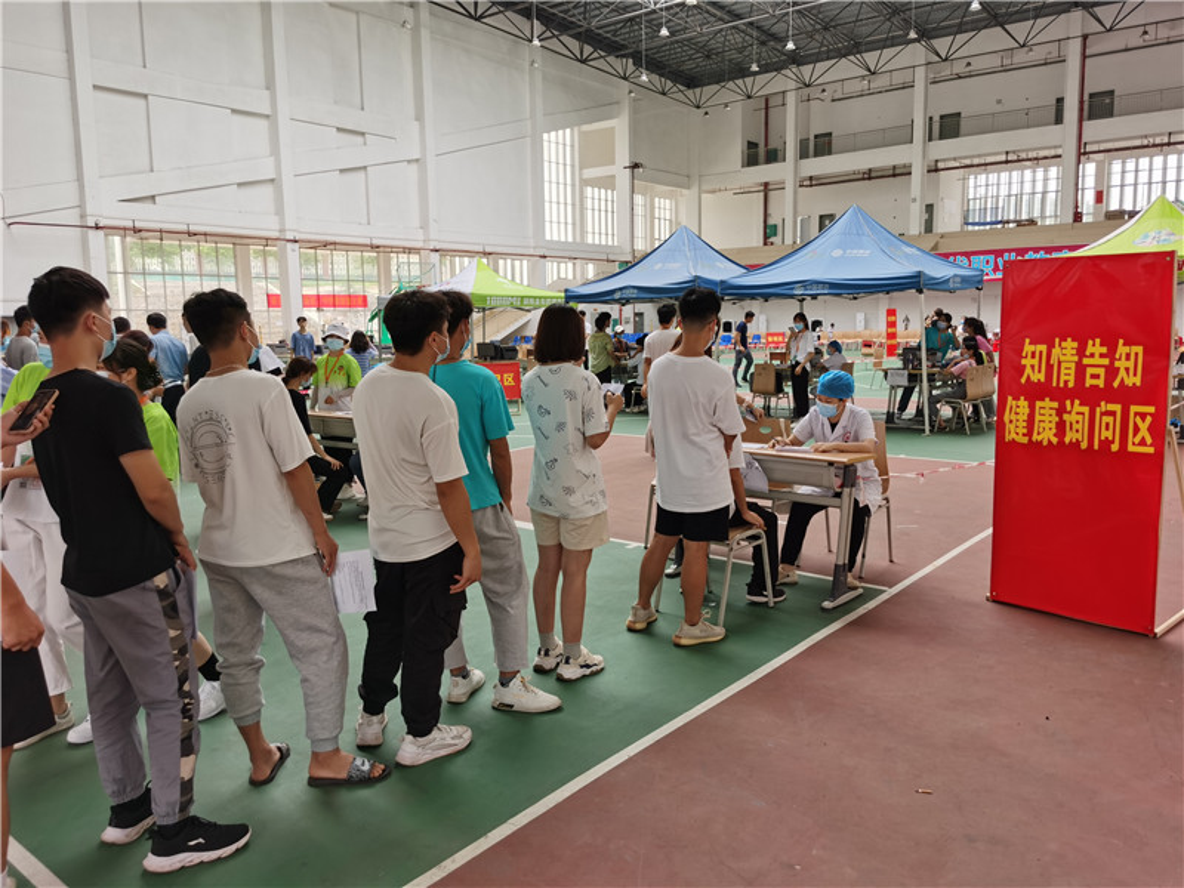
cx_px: 592
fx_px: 924
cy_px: 444
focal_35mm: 27
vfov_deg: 51.4
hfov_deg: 65.3
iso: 50
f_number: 1.6
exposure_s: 1/526
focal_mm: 5.56
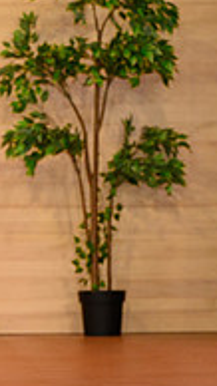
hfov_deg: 2.9
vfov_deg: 5.3
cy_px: -8
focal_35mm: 410
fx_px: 4198
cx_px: -299
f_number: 5
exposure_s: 1/200
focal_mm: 110
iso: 2000
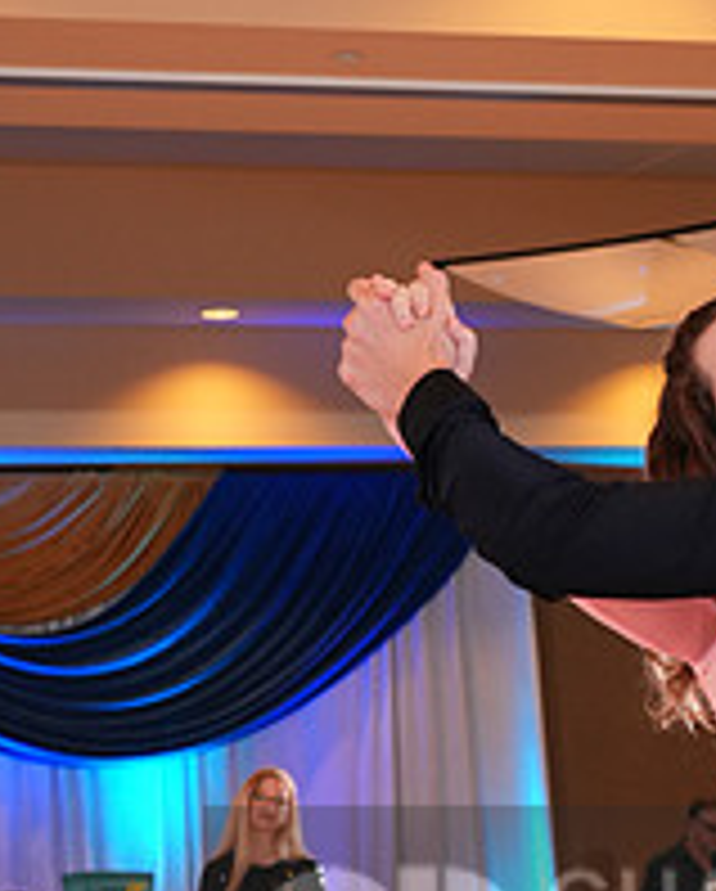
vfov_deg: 14.6
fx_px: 3409
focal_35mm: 129
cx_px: 826
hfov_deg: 11.8
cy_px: 958
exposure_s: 1/160
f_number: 5
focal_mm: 47
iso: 1250
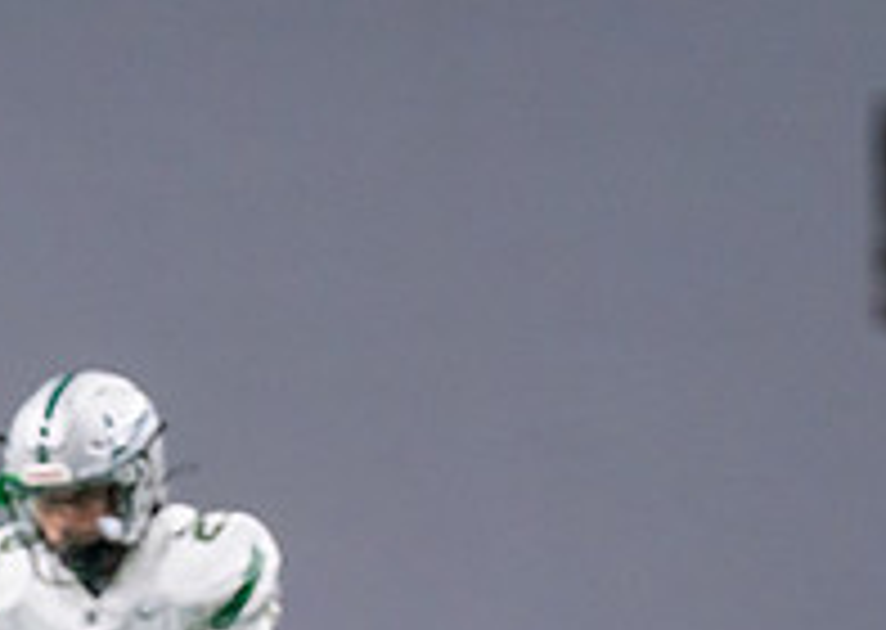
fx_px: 24191
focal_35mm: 963
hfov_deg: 2.1
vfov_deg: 1.5
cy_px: 1042
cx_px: -263
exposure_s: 1/1000
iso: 2000
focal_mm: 200
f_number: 2.8
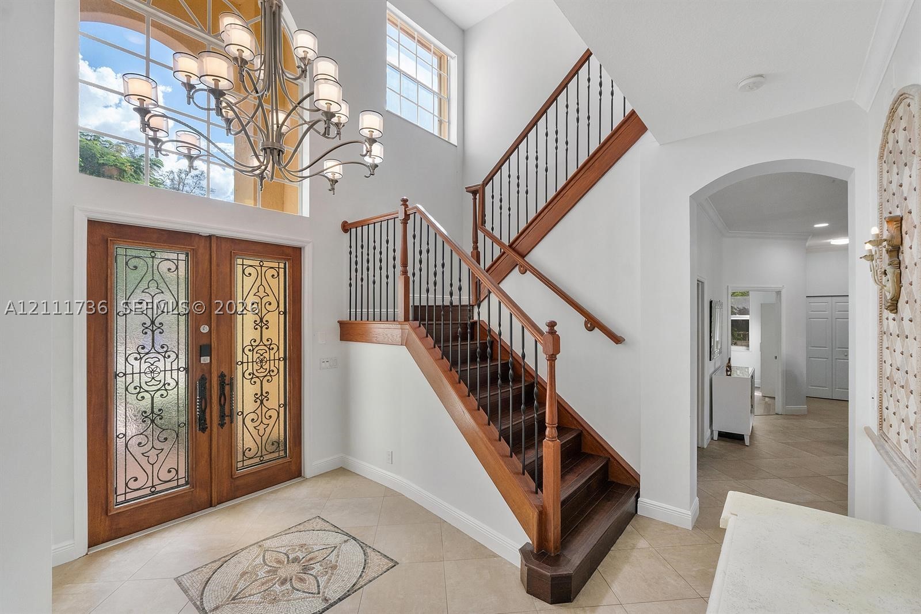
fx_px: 384
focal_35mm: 15
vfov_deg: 77.3
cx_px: 460
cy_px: 307
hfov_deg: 100.4
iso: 500
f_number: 9
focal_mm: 10
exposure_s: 1/100
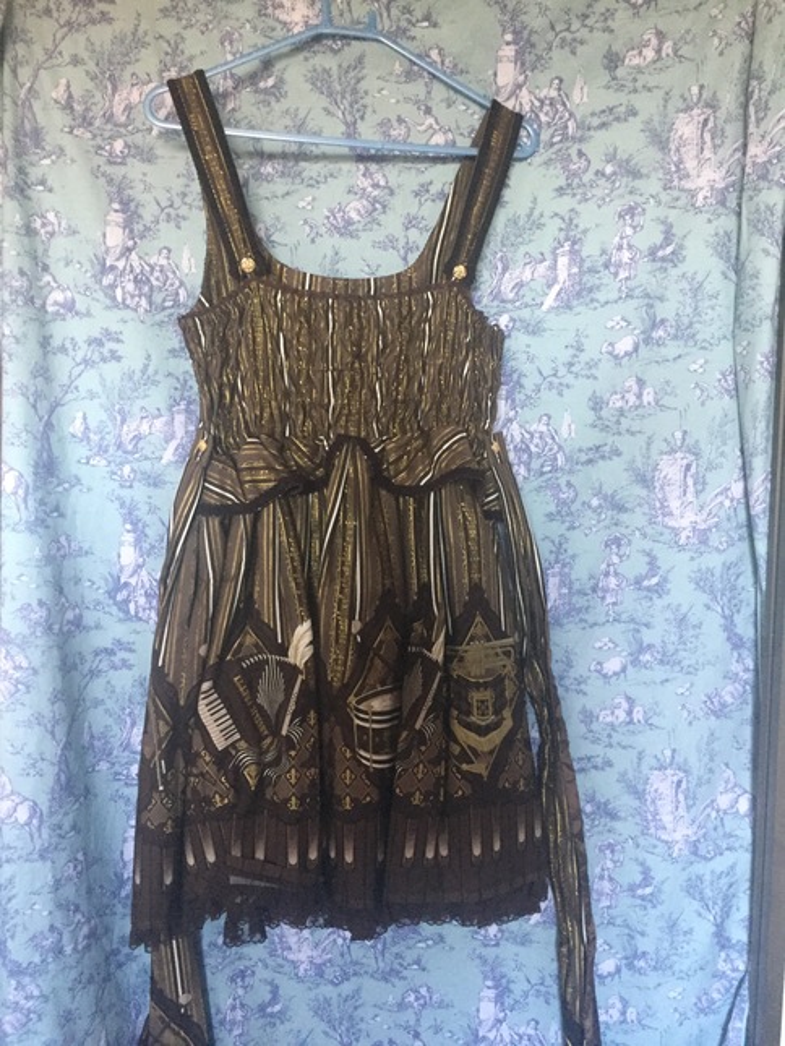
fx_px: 877
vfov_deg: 61.7
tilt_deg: -7.4
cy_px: 523
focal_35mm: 29
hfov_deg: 48.2
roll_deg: -0.3
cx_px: 392
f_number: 2.2
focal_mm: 4.15
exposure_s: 1/20
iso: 250
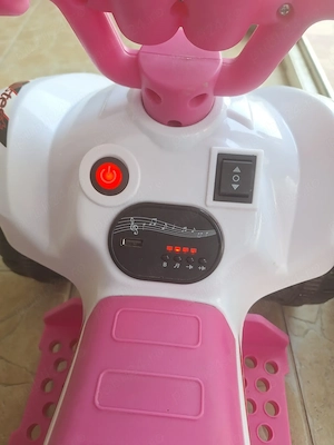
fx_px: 296
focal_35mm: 23
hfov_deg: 58.9
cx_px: 167
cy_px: 222
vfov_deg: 73.9
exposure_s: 1/112
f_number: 1.8
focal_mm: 5.54
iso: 40
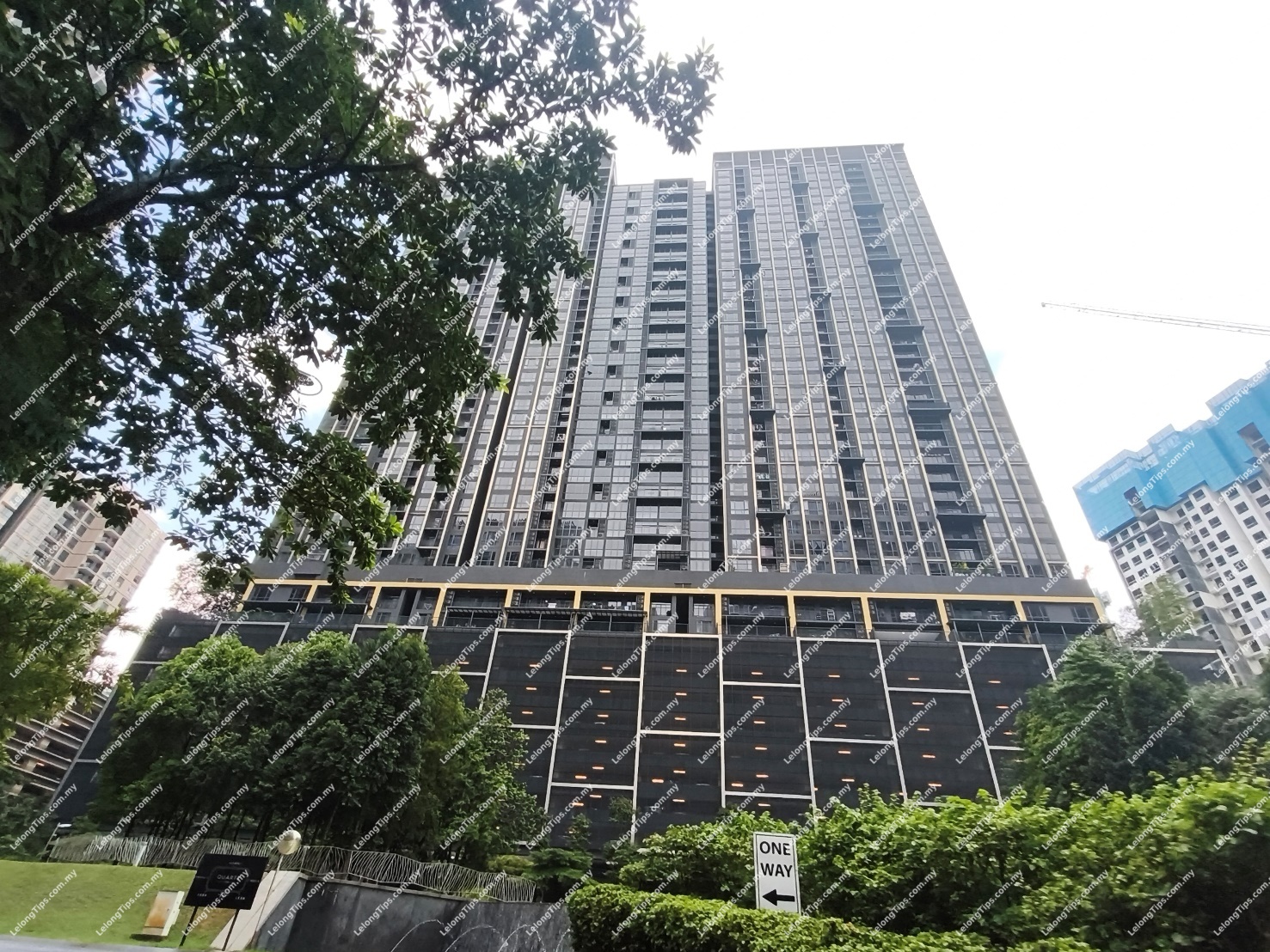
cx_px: 635
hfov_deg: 98.2
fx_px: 550
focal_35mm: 15
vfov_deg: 81.8
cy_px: 476
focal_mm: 1.67
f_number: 2.2
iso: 50
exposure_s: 1/374
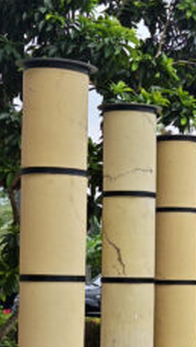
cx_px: 178
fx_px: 1034
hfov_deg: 10.8
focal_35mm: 112
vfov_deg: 19.0
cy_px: 250
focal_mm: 6.55
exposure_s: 1/410
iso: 50
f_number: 1.6
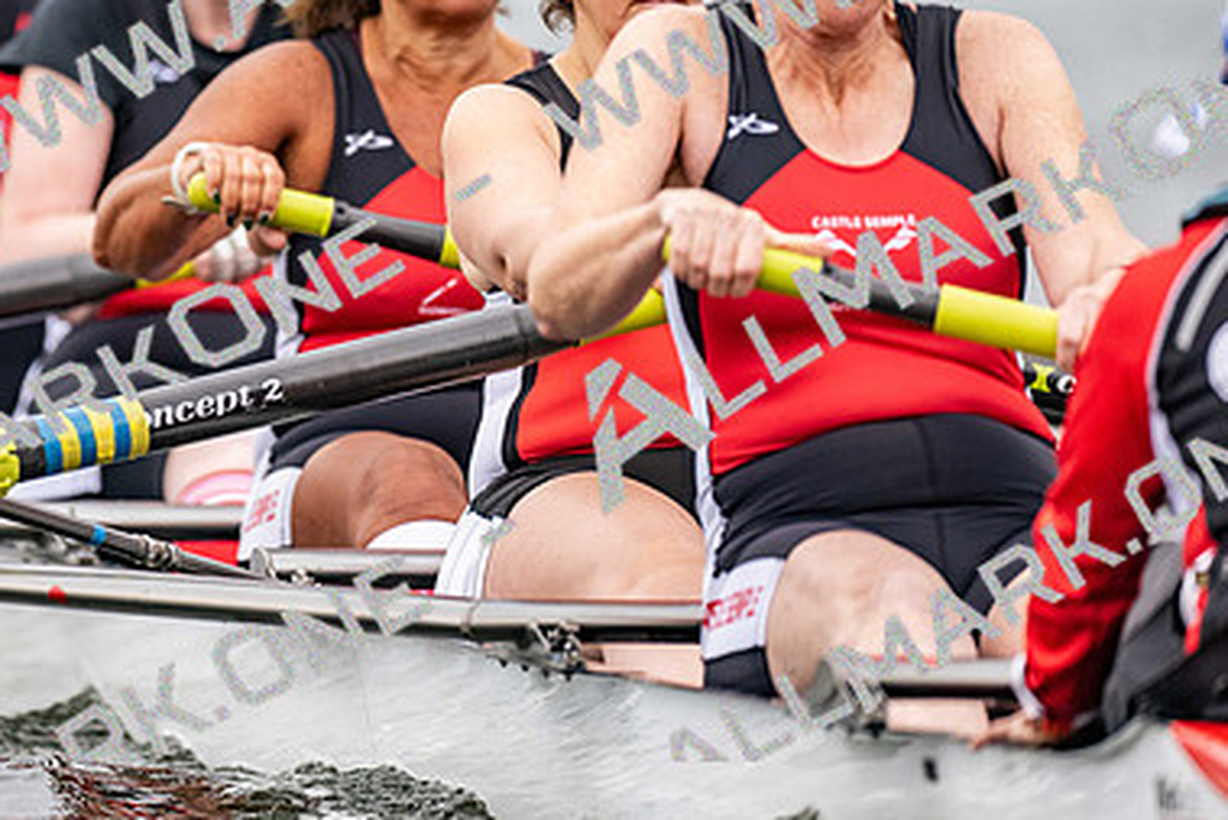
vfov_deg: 1.5
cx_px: 308
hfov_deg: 2.2
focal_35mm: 918
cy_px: 206
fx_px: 31324
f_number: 4
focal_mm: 600
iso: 560
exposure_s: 1/2500
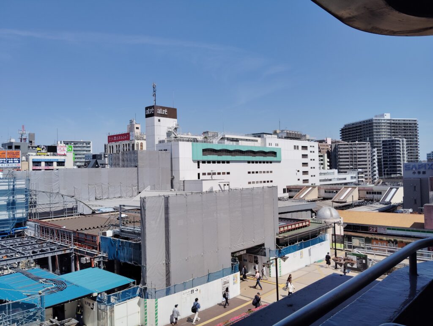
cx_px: 216
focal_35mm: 28
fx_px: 351
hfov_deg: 63.4
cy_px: 163
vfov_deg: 49.9
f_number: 1.8
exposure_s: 1/1173
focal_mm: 4.22
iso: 50
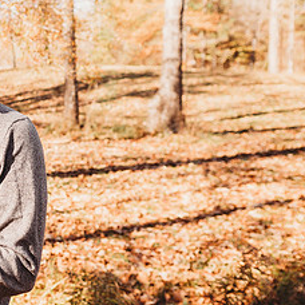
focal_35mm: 52
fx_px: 518
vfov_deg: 32.6
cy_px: 108
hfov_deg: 28.4
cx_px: -66
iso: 100
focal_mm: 24
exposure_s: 1/320
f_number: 2.8
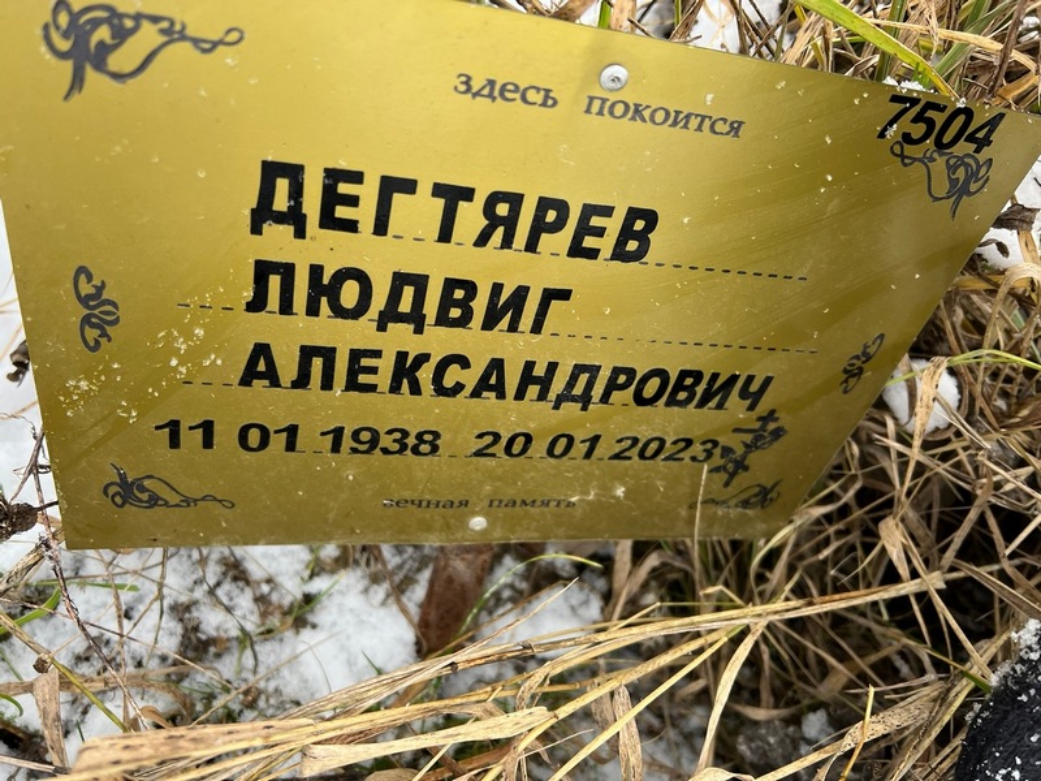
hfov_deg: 67.3
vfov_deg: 53.1
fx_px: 782
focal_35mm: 26
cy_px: 390
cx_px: 520
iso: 80
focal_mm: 5.7
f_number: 1.5
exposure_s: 1/121
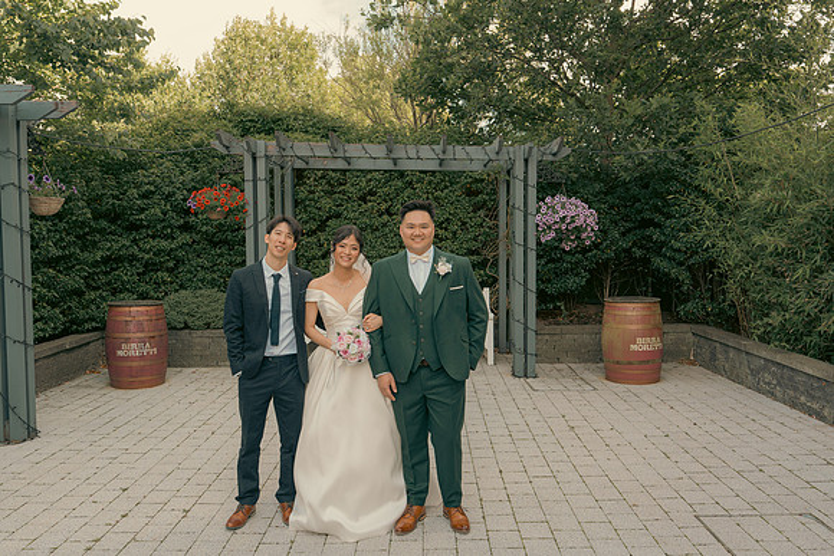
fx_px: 695
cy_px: 278
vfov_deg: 43.6
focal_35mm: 30
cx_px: 417
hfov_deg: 61.9
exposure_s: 1/160
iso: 250
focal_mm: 30
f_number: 5.6
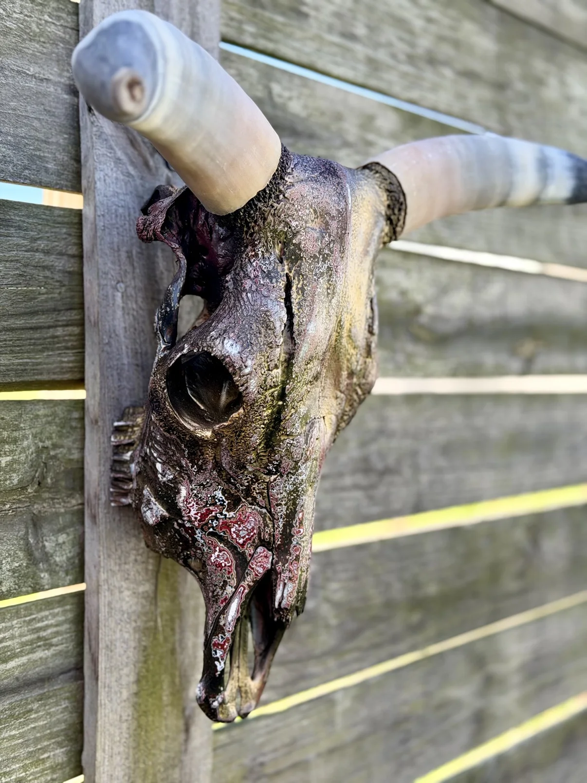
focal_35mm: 48
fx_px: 1085
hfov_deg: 30.3
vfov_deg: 39.7
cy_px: 392
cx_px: 294
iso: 64
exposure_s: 1/490
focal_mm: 6.76
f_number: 1.78
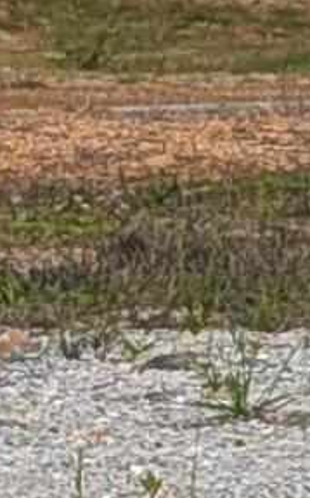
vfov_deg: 3.9
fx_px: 7365
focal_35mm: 544
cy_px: 125
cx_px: 668
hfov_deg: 2.4
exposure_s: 1/508
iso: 18
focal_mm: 6.9
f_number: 1.68
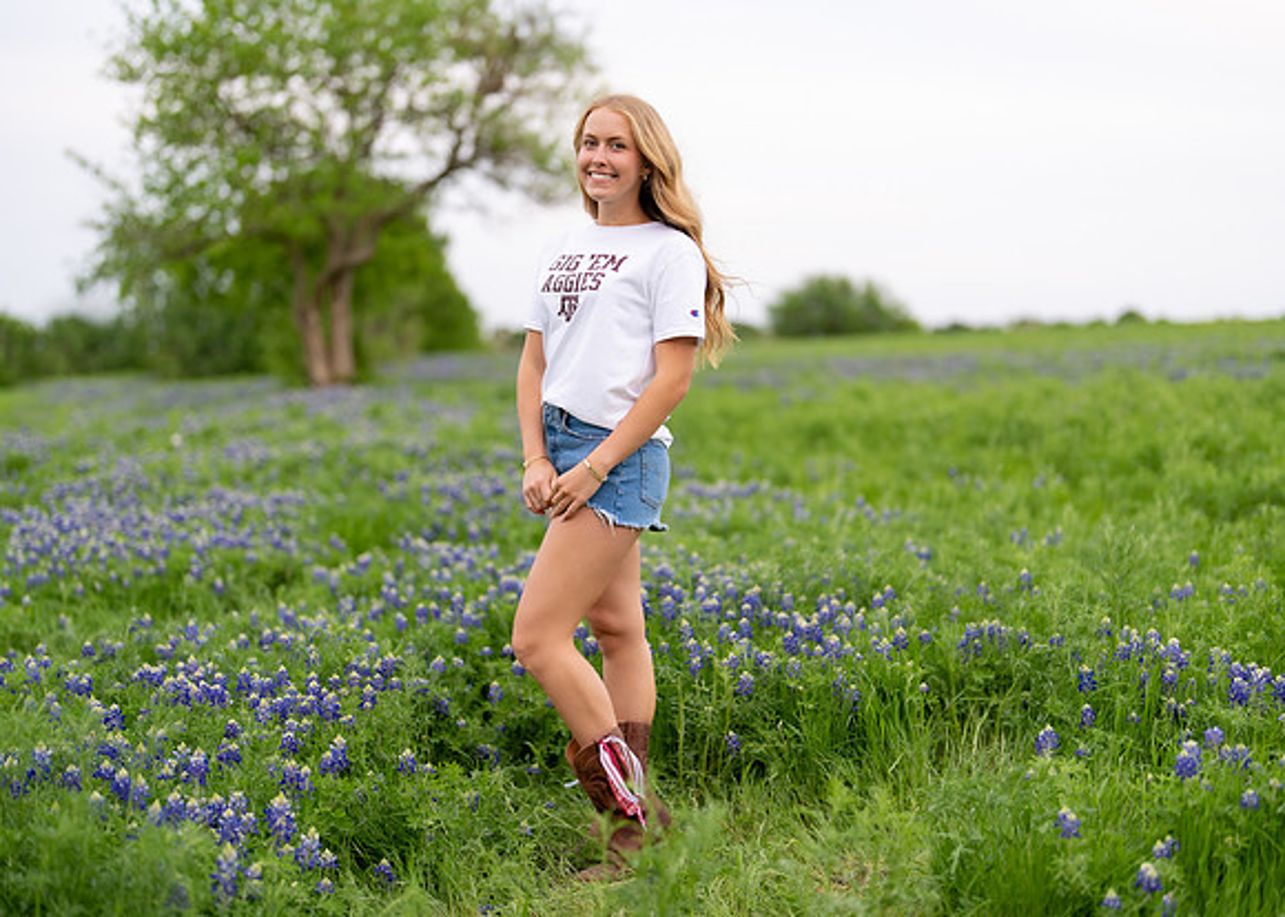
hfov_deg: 36.8
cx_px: 642
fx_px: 1933
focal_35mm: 53
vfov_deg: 26.7
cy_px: 458
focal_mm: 50
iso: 250
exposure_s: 1/800
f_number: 1.2
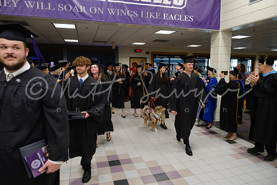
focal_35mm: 24
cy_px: 92
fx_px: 185
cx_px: 138
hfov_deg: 73.7
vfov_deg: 53.2
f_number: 2.8
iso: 1250
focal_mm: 16
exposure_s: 1/125
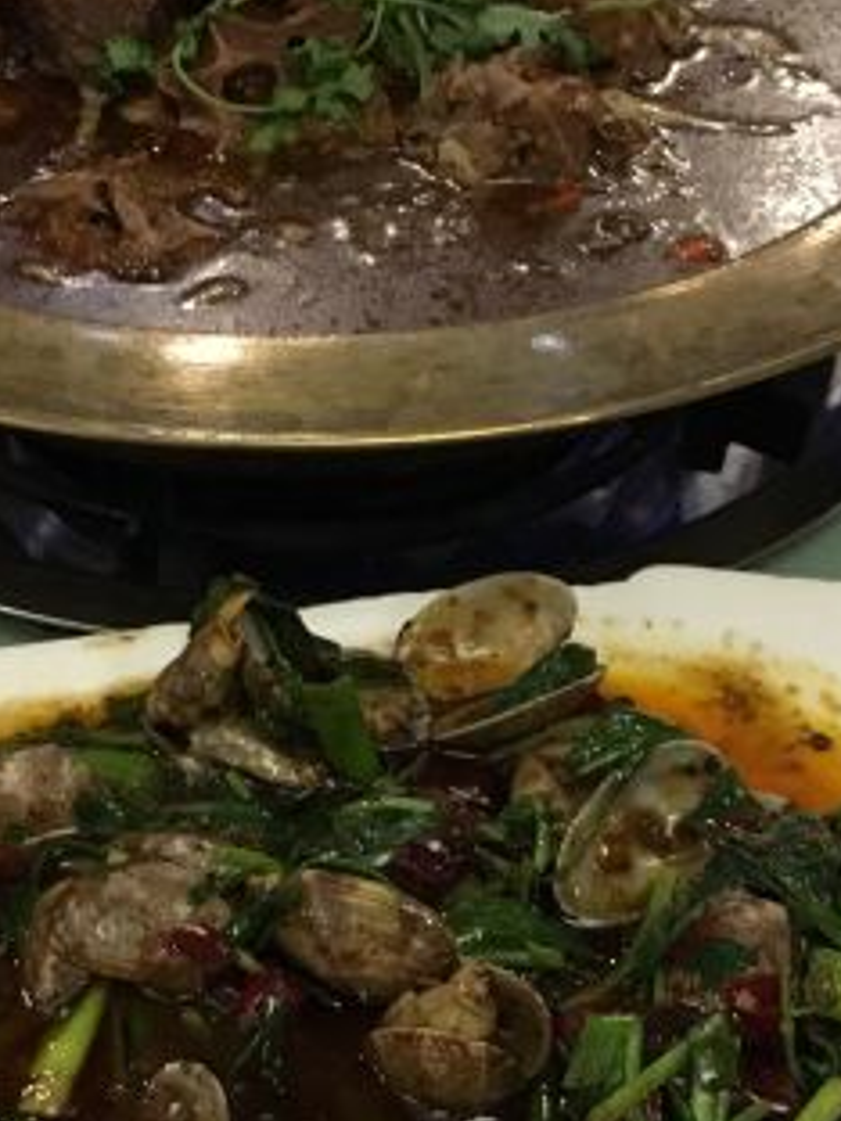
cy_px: 895
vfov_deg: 29.2
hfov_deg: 22.5
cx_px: 325
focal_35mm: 65
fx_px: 2106
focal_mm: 4.15
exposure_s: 1/17
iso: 250
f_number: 2.2
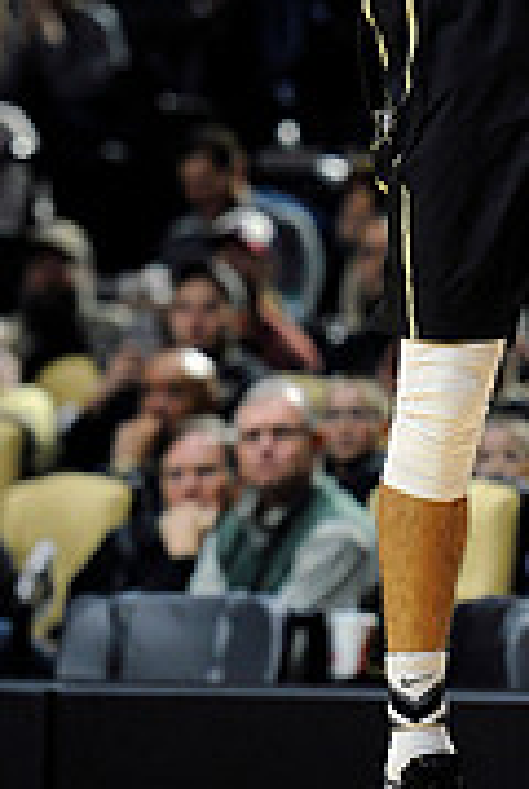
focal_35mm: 414
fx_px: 9089
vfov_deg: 5.0
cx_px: 522
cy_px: 93
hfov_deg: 3.3
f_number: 3.5
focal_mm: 165
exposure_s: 1/1000
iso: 4000
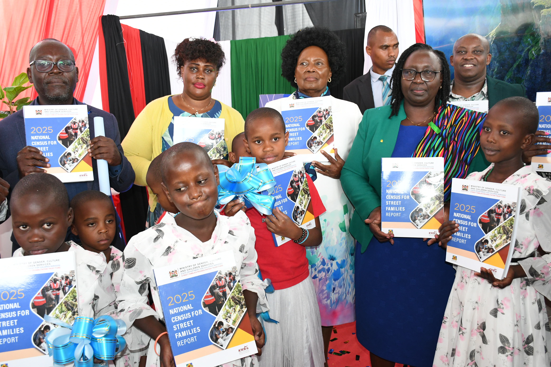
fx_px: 505
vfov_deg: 40.0
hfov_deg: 57.2
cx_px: 276
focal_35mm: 33
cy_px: 184
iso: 1600
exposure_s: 1/125
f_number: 5.6
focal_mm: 22
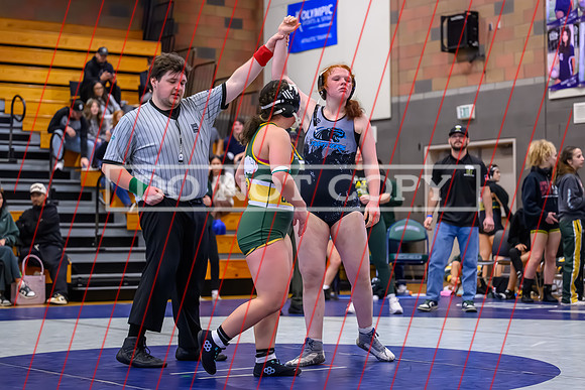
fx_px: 1283
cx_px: 280
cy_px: 187
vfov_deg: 17.3
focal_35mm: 79
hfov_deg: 25.7
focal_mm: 70
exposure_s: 1/640
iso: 10000
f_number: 2.8
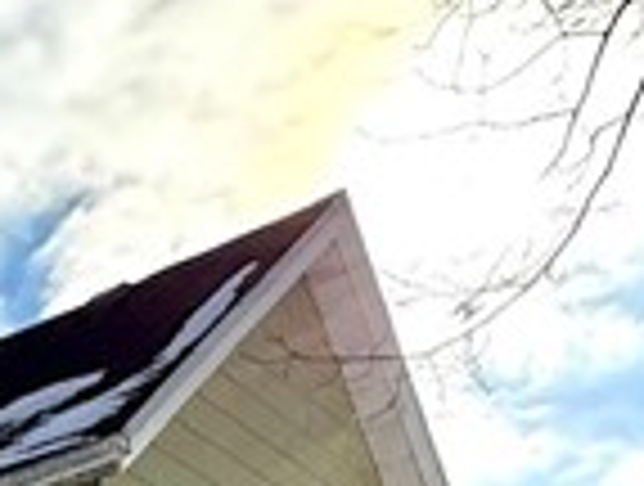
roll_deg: +0.7
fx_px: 1865
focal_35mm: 100
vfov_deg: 12.5
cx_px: 23
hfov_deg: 19.1
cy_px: 1062
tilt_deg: +7.1
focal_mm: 2.22
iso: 64
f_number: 2.2
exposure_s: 1/6173
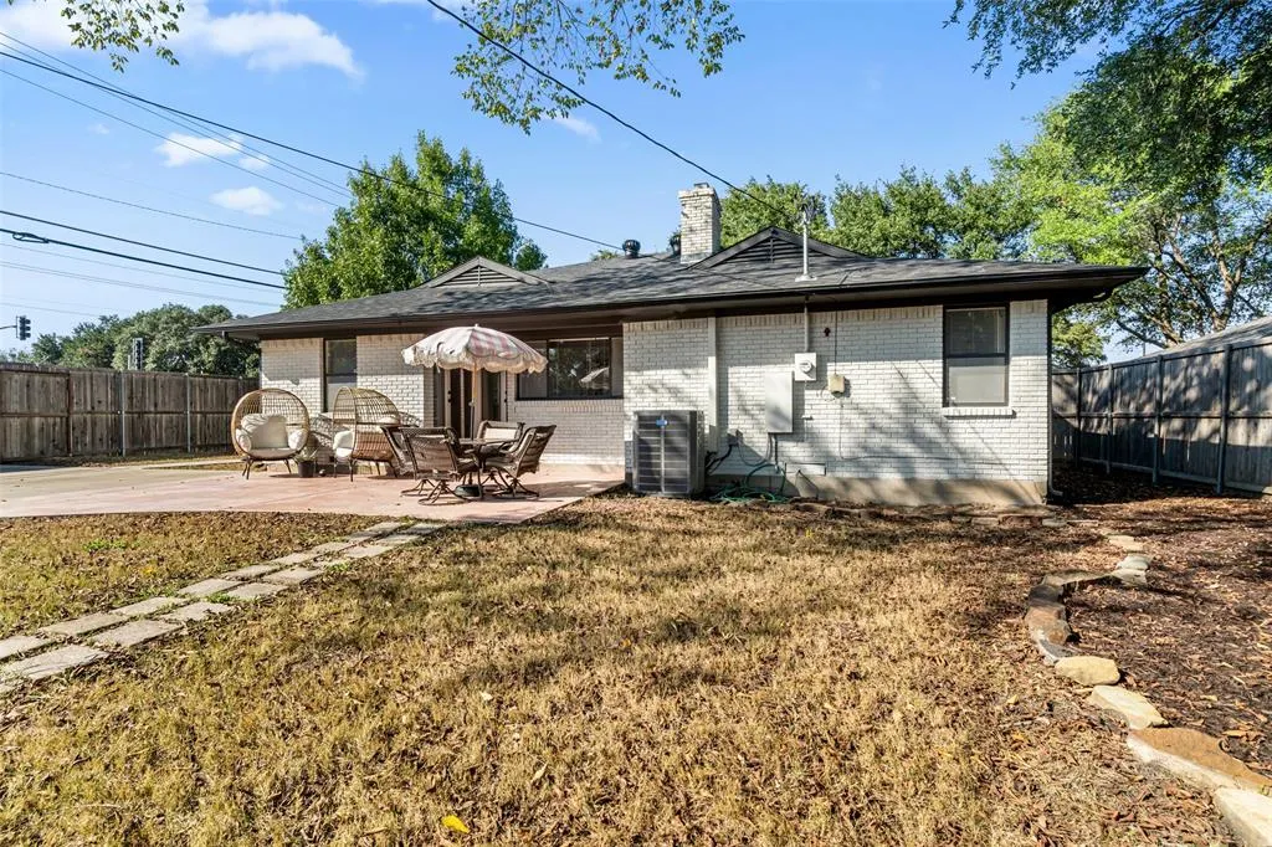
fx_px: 636
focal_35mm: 18
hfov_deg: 90.0
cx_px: 636
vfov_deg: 67.3
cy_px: 424
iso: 400
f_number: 10
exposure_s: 1/400
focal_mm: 18
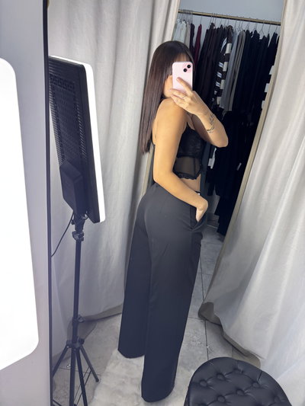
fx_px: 305
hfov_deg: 53.1
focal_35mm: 26
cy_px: 203
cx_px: 152
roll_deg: -9.3
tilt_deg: -21.9
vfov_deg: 67.3
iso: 32
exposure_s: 1/117
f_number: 1.6
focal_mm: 5.96
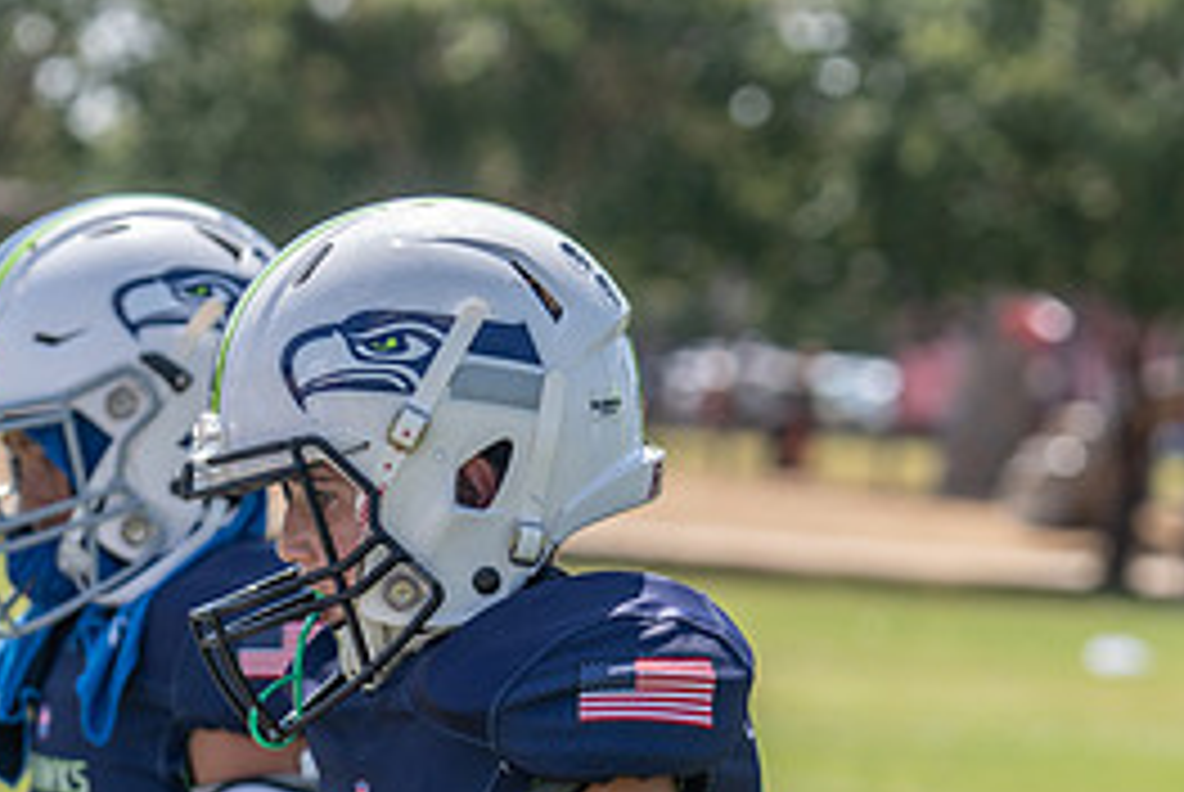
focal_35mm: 205
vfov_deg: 6.7
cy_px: 862
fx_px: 6750
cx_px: 230
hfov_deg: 10.0
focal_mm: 93
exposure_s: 1/640
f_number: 3.5
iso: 100
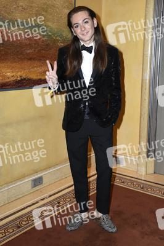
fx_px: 329
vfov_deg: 41.1
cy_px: 123
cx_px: 82
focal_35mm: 48
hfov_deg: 28.0
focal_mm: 32
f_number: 4.5
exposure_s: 1/160
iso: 1600
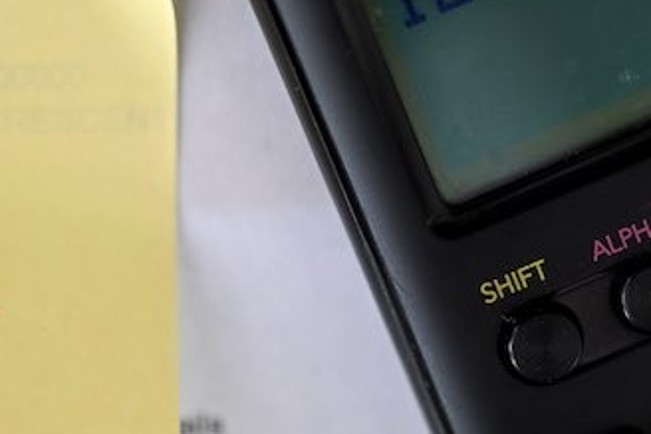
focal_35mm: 96
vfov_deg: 14.2
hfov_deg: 21.0
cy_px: 283
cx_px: 151
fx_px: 1737
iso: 500
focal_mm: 35
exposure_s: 1/80
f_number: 1.8
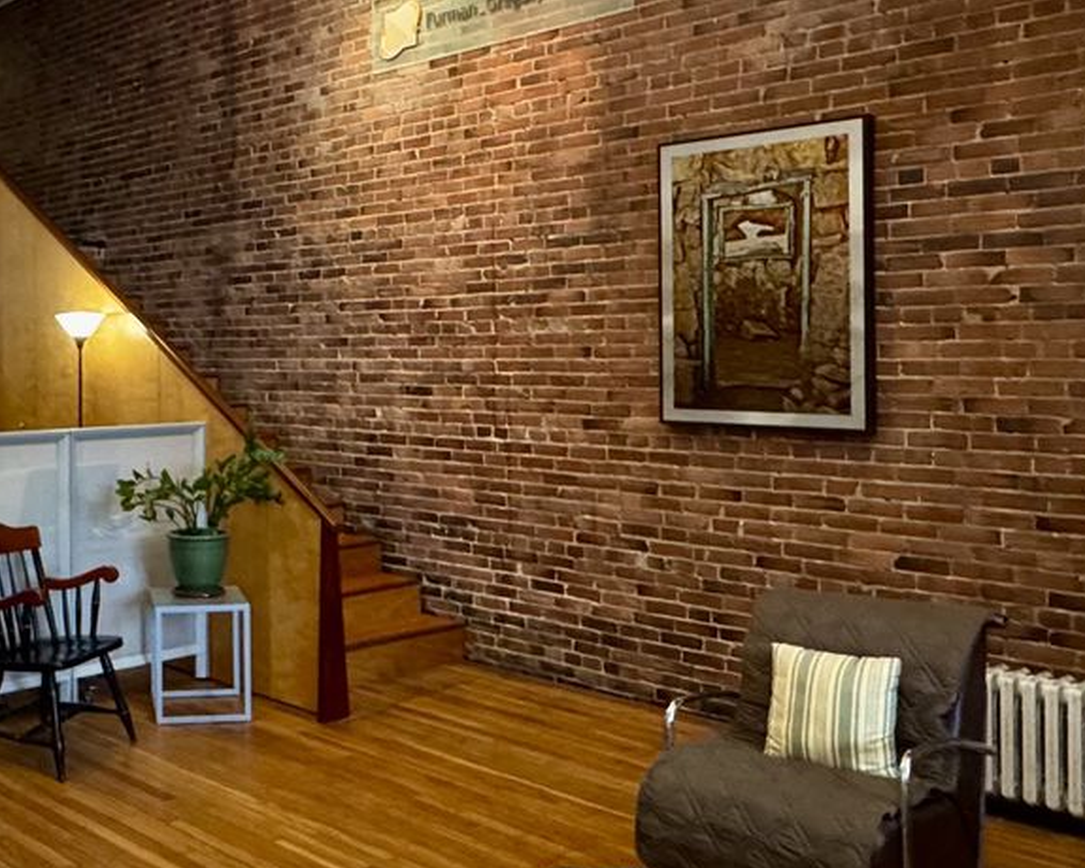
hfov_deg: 45.3
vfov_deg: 39.0
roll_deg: +0.5
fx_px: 1220
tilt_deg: +0.8
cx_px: 206
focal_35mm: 38
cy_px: 345
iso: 800
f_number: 2.2
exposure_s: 1/60
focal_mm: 2.22
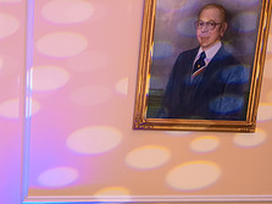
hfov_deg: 27.6
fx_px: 510
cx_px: -16
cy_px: 214
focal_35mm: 65
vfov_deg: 21.6
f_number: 3.2
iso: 1600
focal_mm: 26
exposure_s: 1/125
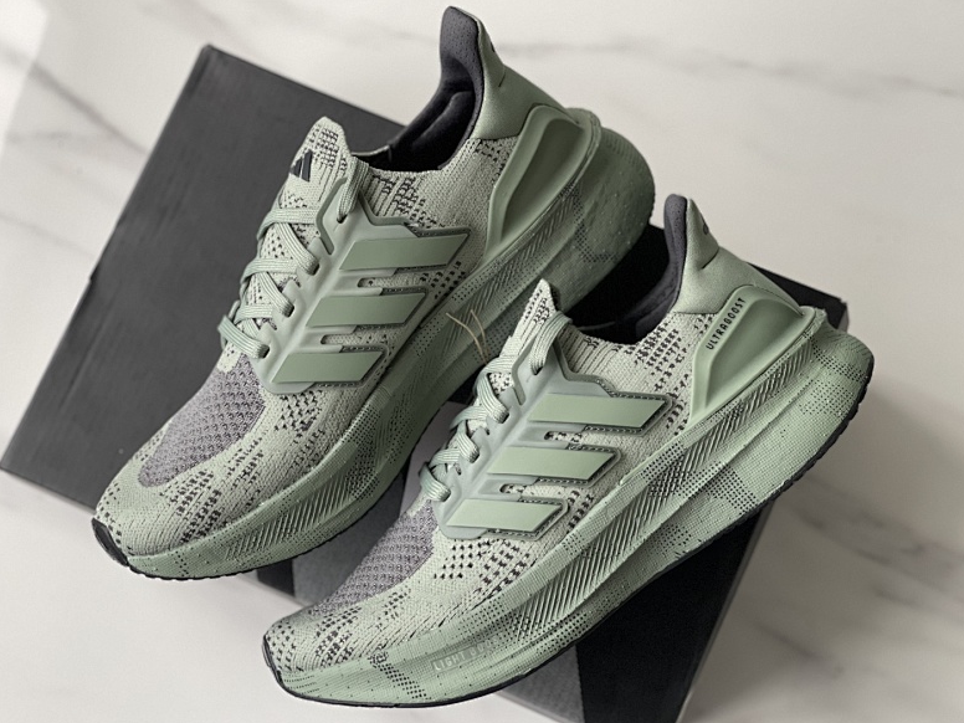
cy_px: 368
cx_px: 475
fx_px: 1838
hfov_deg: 29.4
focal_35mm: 66
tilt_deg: -78.6
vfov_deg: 22.3
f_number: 2.2
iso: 250
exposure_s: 1/102
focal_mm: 7.5
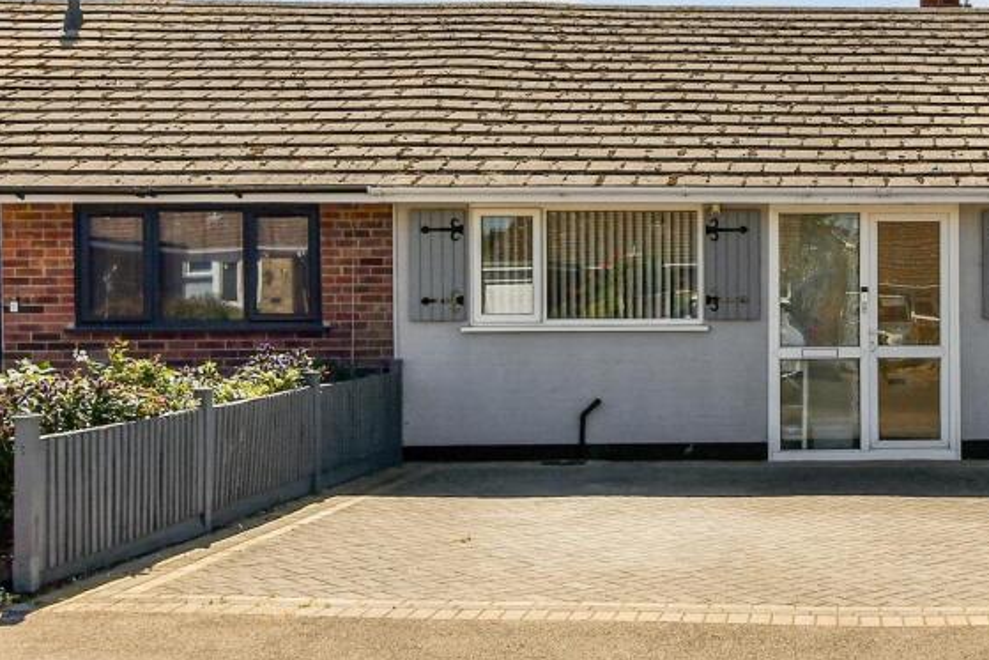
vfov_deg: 24.6
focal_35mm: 55
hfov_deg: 34.6
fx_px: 1511
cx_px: 846
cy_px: 307
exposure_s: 1/1250
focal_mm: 20
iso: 400
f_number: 9
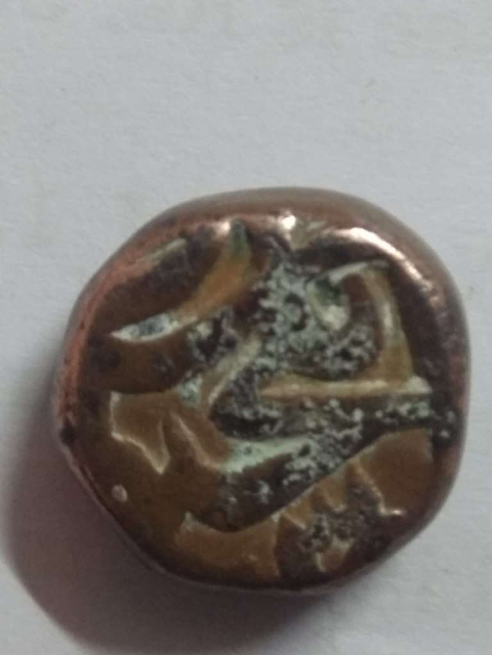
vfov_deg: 79.0
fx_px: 398
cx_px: 246
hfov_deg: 63.4
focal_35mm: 21
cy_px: 328
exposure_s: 1/14
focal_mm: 3.57
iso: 800
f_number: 2
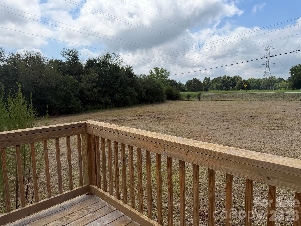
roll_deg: +1.4
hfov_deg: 71.6
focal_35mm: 24
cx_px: 150
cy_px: 113
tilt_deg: -5.5
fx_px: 209
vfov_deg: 56.8
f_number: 1.78
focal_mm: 6.76
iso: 80
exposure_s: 1/5714
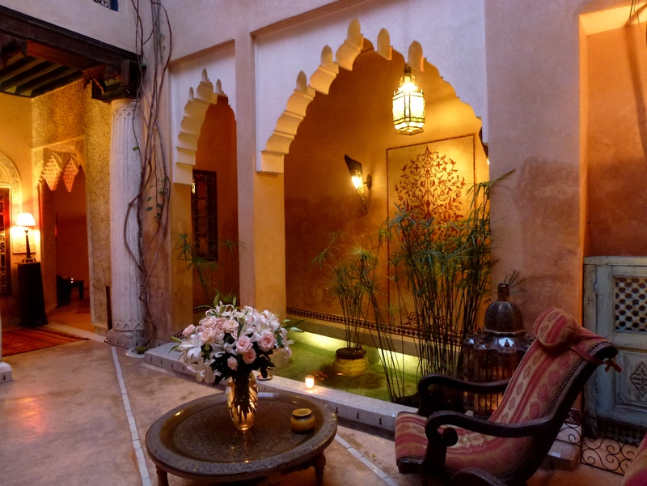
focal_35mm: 24
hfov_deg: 71.6
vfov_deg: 56.8
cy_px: 243
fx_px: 449
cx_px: 324
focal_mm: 4.3
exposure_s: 1/4
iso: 320
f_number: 3.3
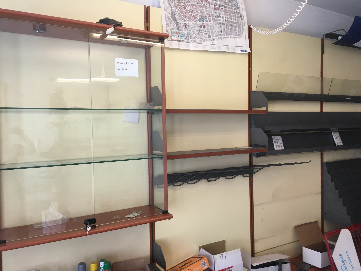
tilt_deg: +0.5
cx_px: 180
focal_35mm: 29
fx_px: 302
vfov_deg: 48.2
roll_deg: +0.2
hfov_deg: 61.7
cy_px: 136
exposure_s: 1/33
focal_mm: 4.15
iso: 25
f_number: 2.2
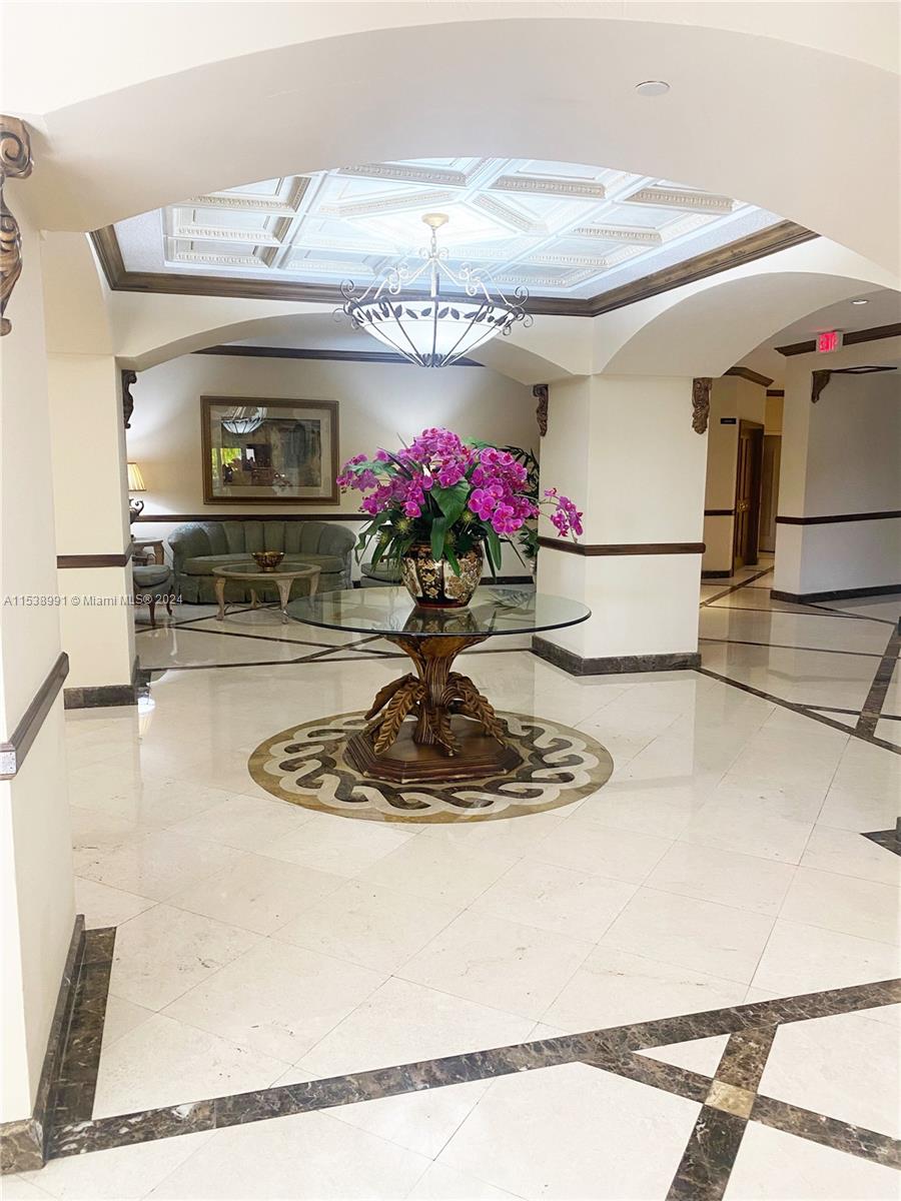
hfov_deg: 53.1
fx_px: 902
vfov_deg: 67.3
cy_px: 600
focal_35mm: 26
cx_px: 450
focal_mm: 4.25
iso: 160
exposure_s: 1/60
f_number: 1.8
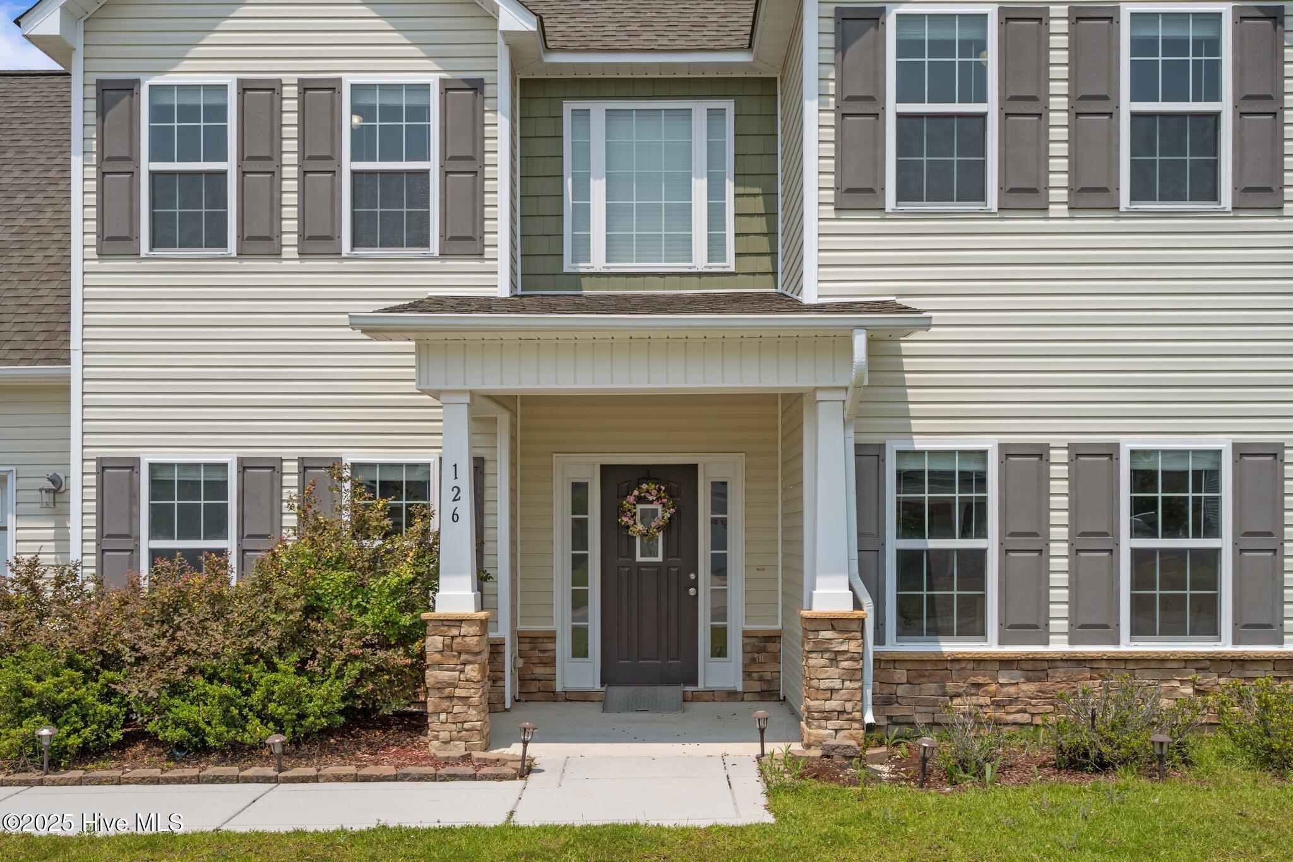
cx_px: 646
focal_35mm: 30
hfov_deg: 61.9
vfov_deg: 43.6
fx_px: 1077
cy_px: 431
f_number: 7.1
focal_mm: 30
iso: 64
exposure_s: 1/320
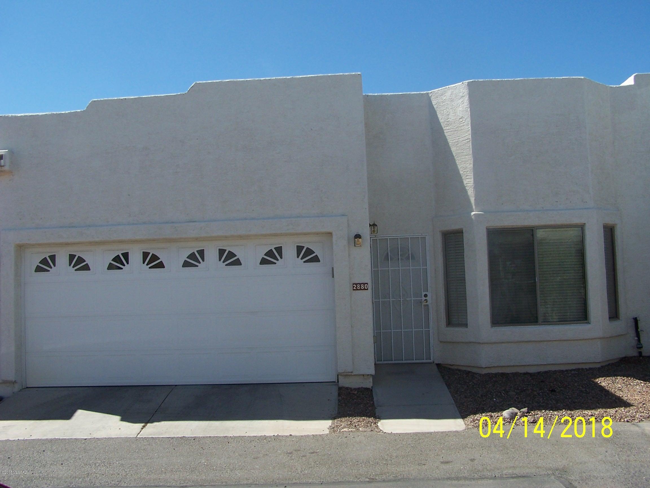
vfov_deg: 37.7
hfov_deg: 49.0
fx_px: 714
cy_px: 244
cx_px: 325
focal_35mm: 38
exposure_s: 1/350
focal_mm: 6.3
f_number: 5.6
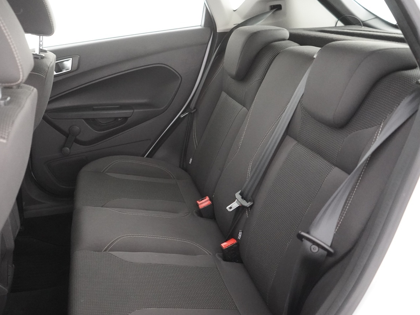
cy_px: 164
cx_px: 177
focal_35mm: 37
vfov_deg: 38.7
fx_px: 449
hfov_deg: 50.0
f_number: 3.5
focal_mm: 28
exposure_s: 1/50
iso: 12800
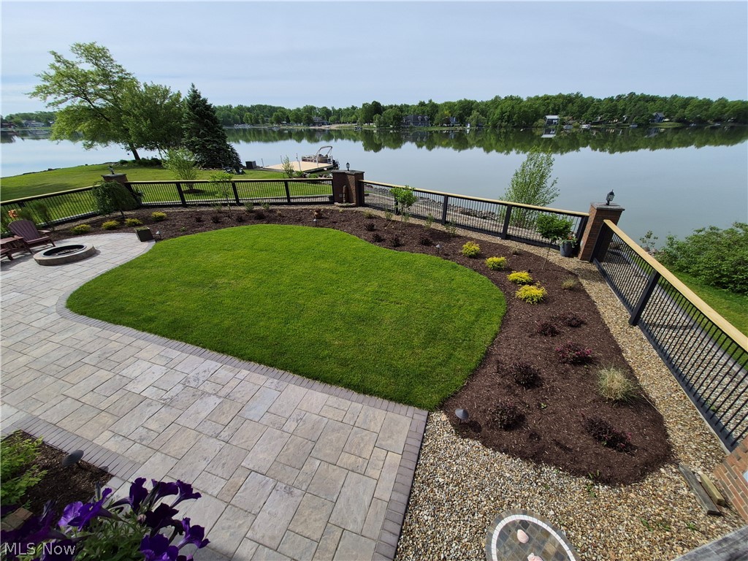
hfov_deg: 106.2
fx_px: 281
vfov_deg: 89.9
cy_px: 280
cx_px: 374
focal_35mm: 13
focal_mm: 1.74
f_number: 2.2
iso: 40
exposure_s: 1/2312
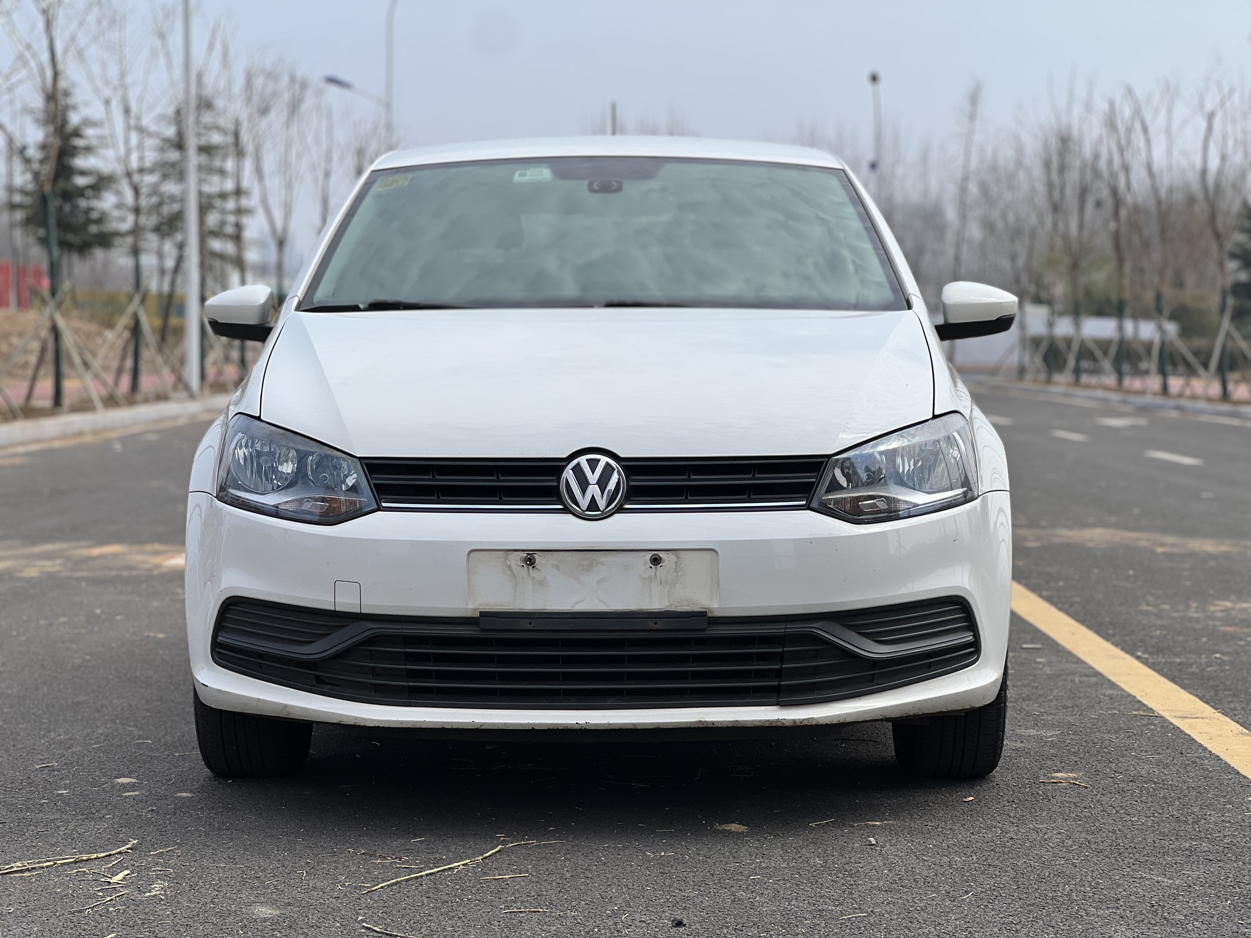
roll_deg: +0.0
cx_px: 626
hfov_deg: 25.3
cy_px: 469
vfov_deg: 19.1
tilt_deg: -1.9
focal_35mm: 77
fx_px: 2783
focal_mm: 9
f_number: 2.8
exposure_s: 1/874
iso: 32
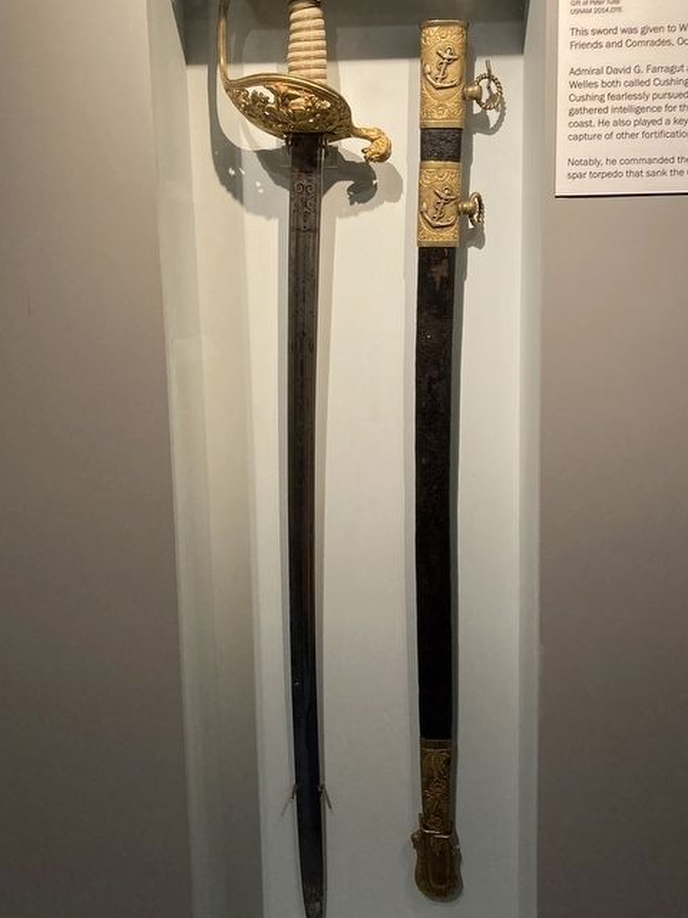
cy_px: 409
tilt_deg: -8.6
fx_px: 928
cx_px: 344
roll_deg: -0.2
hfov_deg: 40.7
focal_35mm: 35
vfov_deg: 52.5
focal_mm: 3.99
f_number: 1.8
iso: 250
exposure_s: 1/60
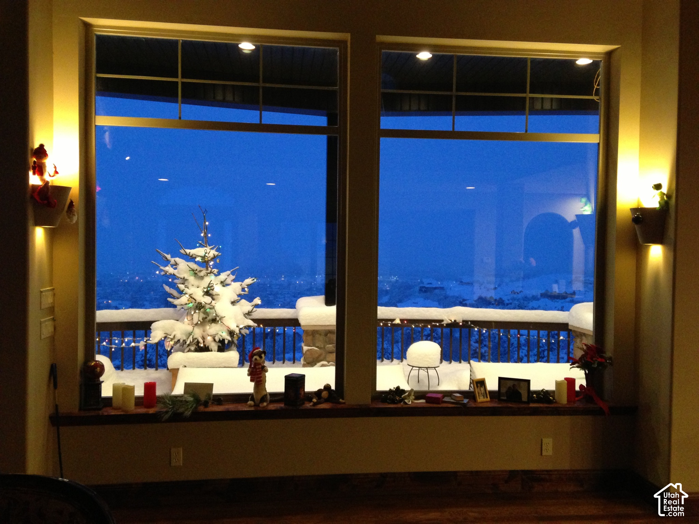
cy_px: 262
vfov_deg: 42.9
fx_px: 666
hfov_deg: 55.4
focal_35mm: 33
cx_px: 350
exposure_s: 1/20
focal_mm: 4.13
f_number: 2.4
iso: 400
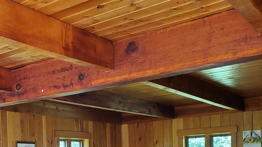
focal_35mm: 52
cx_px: 62
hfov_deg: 38.7
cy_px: 164
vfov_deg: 21.8
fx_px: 361
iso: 250
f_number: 2.4
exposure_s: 1/40
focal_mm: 4.3
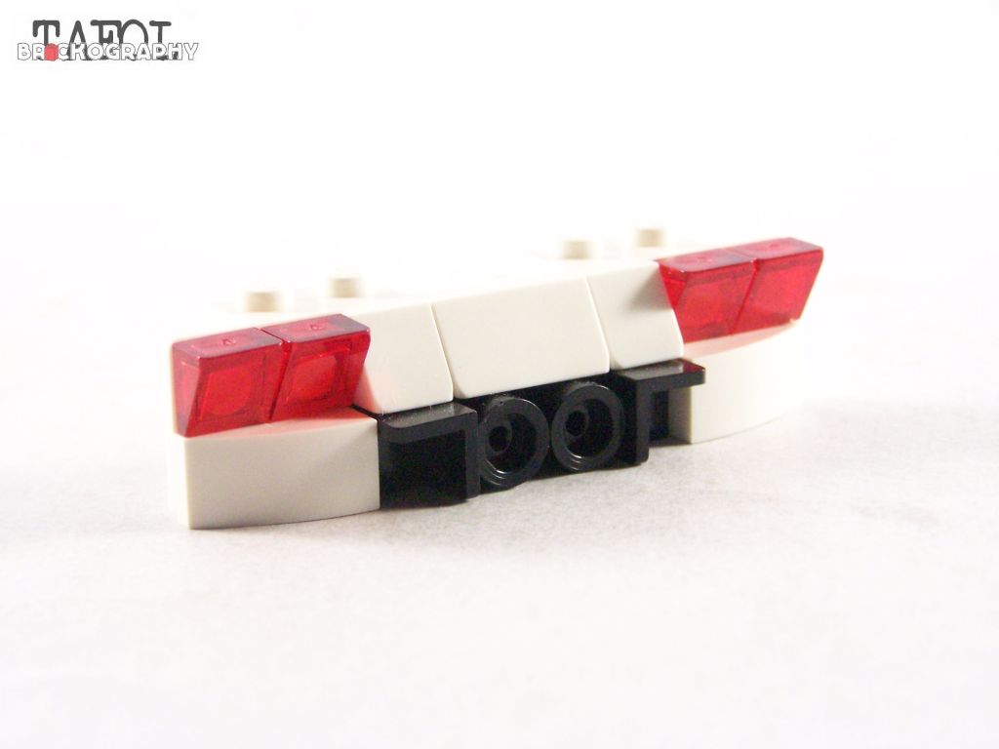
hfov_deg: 18.7
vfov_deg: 14.1
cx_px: 500
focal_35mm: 105
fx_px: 3030
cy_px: 374
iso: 400
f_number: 3.2
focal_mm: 17.5
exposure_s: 1/60
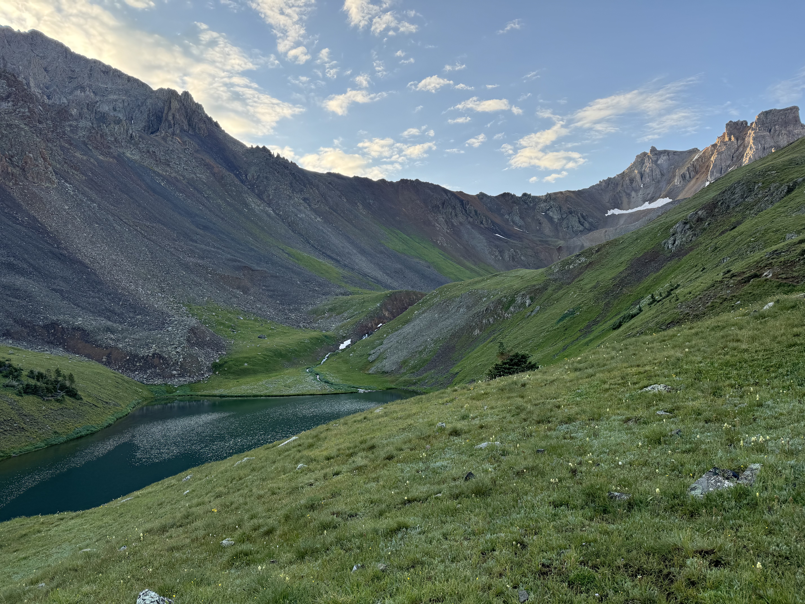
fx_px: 558
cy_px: 302
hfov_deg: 71.6
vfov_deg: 56.8
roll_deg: +1.7
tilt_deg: +4.7
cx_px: 402
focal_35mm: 24
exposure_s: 1/527
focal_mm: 6.76
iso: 80
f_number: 1.78
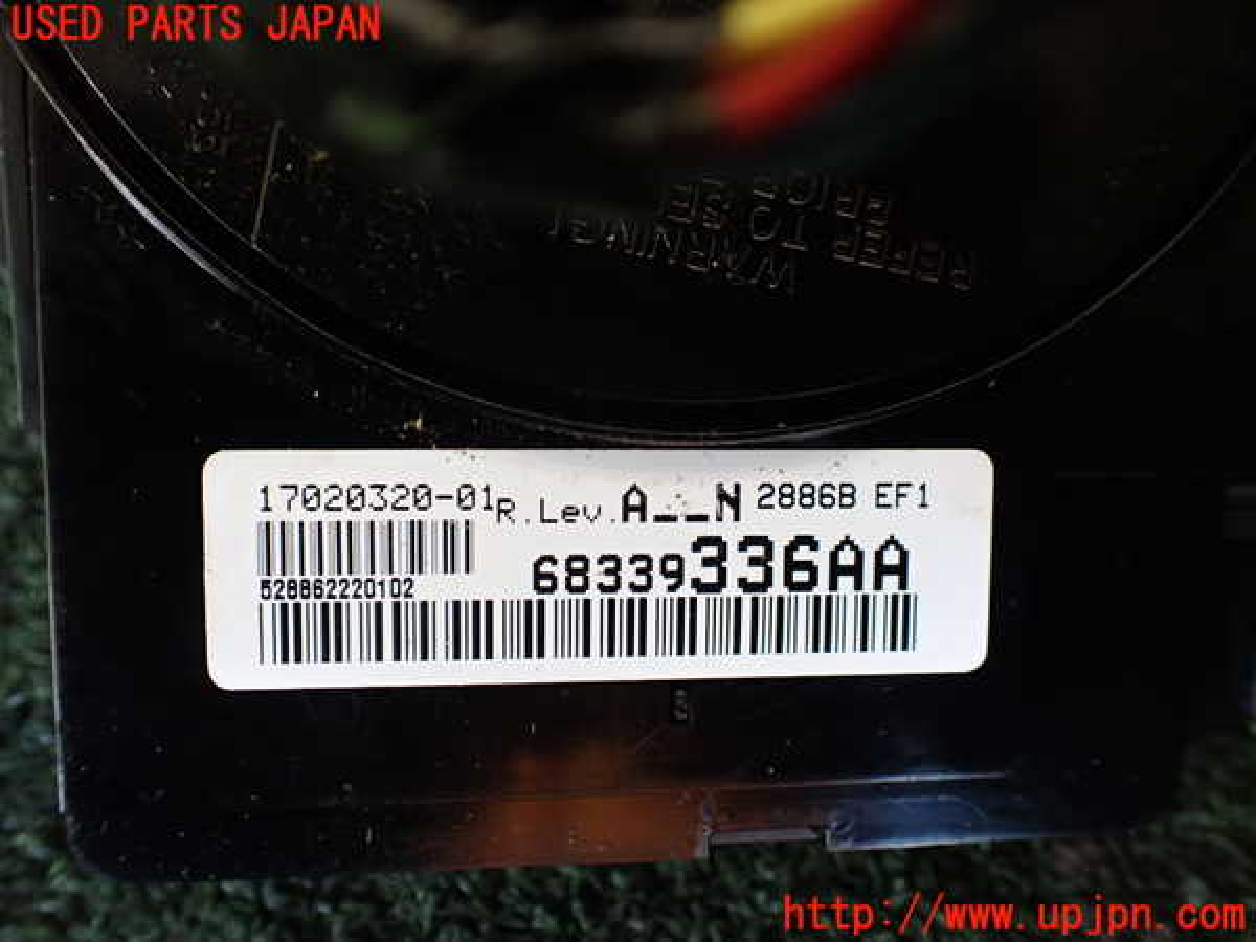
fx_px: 1089
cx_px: 628
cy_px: 471
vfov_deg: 46.8
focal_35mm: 30
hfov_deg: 60.0
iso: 250
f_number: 2.3
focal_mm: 5.4
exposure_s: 1/125
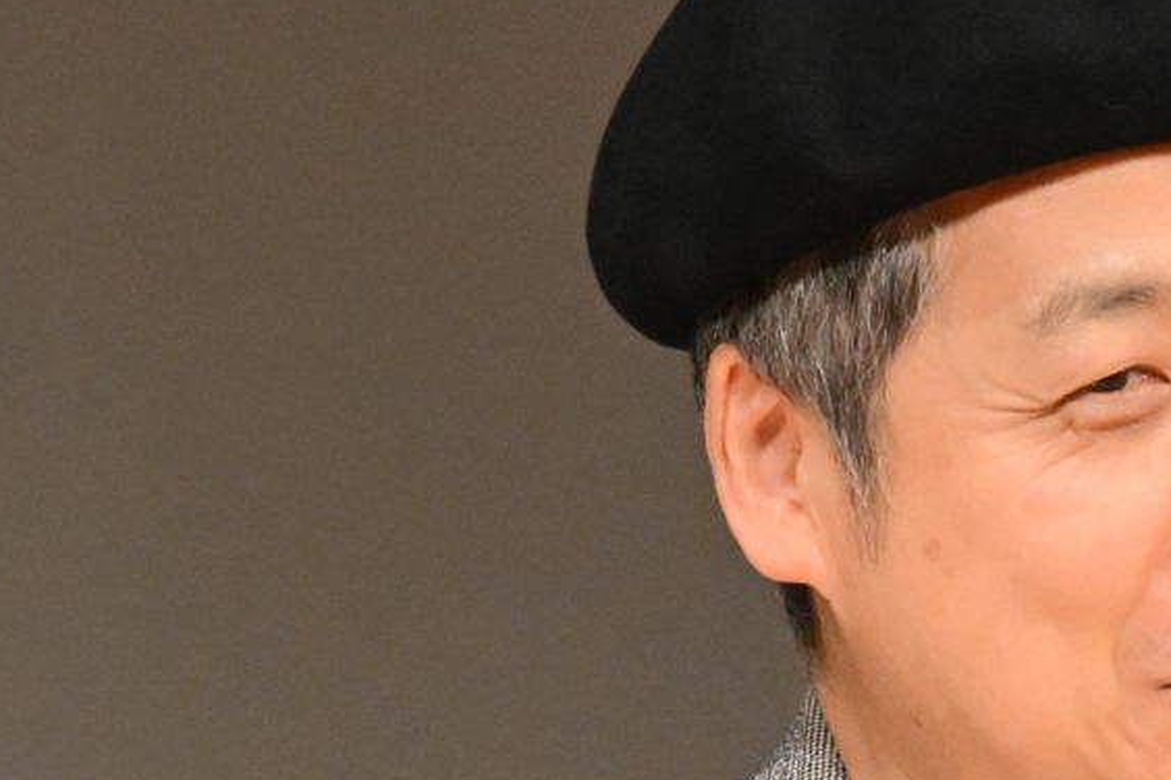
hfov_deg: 0.7
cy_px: 806
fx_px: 92990
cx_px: 1175
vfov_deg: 0.5
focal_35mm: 2859
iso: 5000
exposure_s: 1/160
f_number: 8
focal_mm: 560
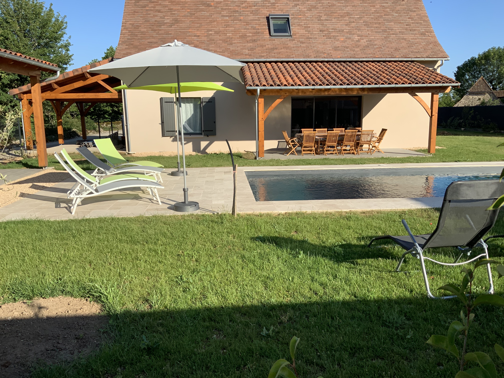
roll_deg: +0.6
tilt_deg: -8.8
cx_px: 252
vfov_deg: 48.2
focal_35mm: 29
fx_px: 422
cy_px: 189
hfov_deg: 61.7
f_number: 1.8
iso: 16
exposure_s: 1/1534
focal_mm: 3
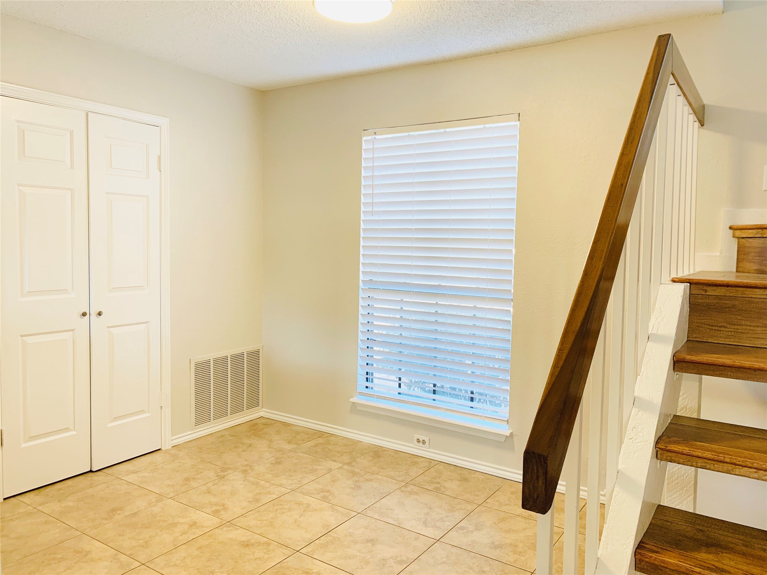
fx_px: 576
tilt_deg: -3.4
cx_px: 384
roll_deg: -1.1
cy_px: 288
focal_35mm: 26
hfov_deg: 67.3
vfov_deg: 53.1
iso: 80
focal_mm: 4.25
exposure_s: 1/60
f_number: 1.8
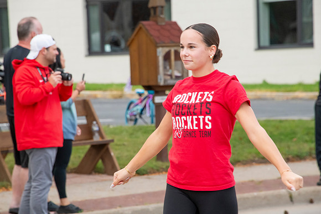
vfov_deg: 4.6
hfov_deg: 6.9
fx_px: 2676
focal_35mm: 300
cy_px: 107
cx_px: 160
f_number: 11
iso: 3200
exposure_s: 1/250
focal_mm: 300
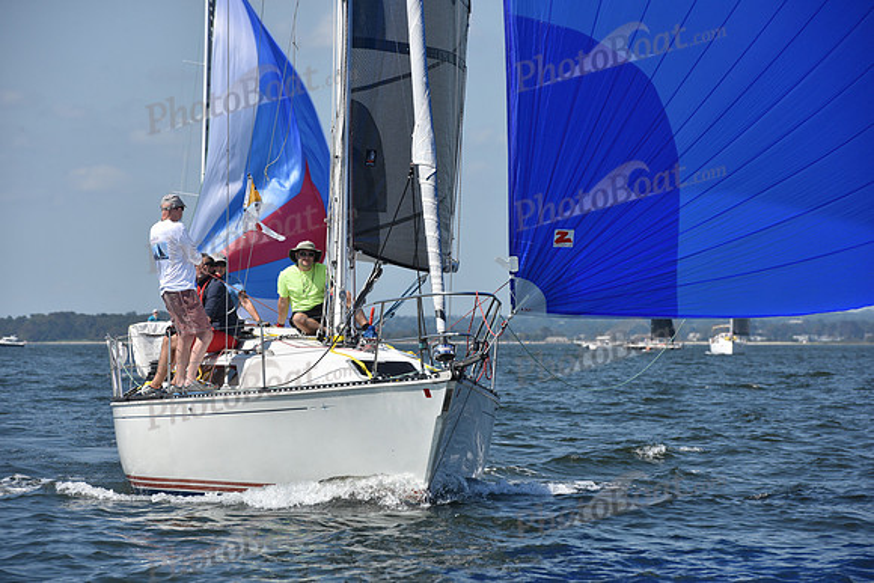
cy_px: 292
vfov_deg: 6.9
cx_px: 437
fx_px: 4856
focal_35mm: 200
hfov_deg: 10.3
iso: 320
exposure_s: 1/1250
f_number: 10
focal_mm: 200
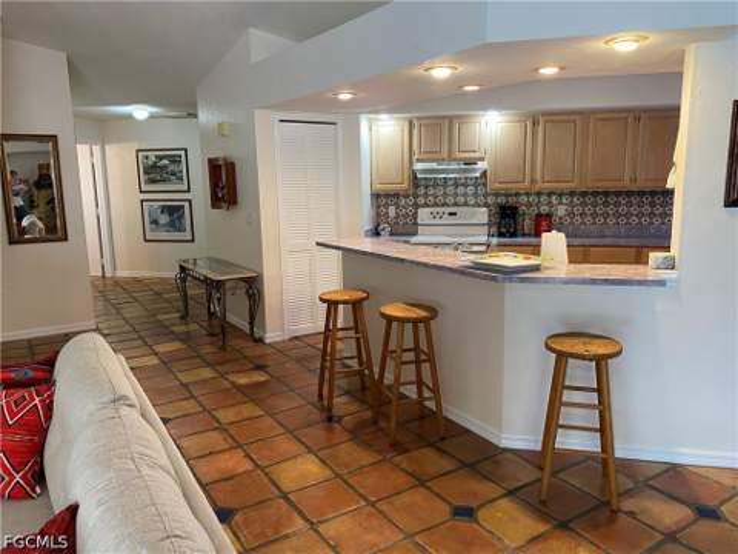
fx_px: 554
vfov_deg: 53.1
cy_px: 277
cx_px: 369
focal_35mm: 26
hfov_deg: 67.3
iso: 160
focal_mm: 4.25
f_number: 1.8
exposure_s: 1/60
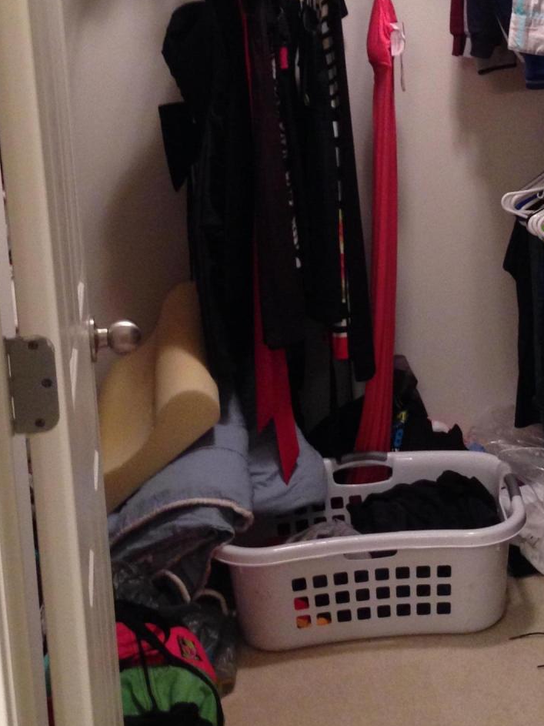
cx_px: 450
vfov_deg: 27.5
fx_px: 1467
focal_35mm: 70
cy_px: 198
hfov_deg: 20.7
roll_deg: +2.1
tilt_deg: -9.6
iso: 200
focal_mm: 4.12
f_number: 2.4
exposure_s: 1/20
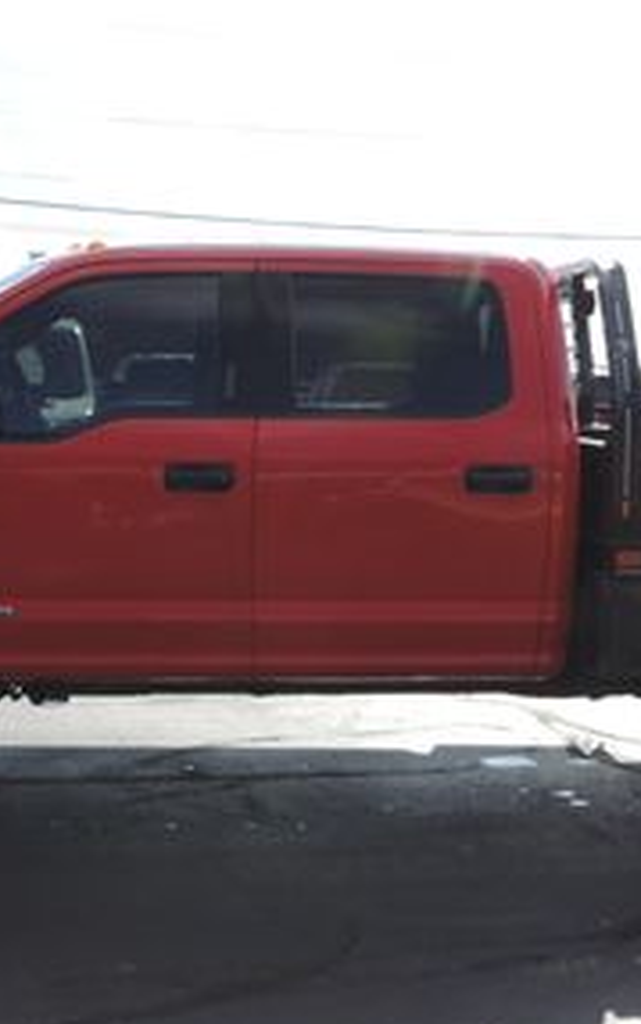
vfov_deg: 35.6
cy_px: 559
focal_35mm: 57
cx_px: 308
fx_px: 1592
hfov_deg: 22.8
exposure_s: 1/800
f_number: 3
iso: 80
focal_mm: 4.3
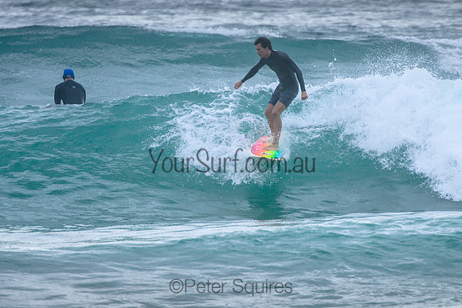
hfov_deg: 3.7
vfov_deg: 2.5
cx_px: 268
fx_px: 7062
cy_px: 141
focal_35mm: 550
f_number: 5.6
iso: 500
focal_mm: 400
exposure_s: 1/2000
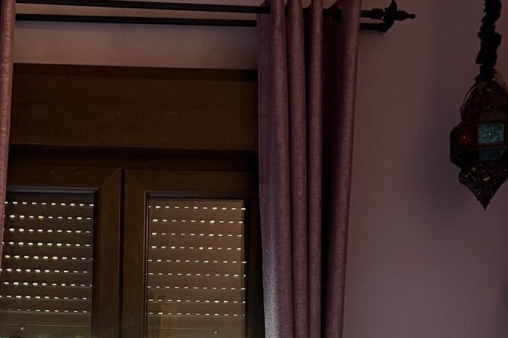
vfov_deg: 19.1
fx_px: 931
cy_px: 436
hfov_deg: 29.8
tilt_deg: -2.6
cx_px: 104
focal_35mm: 66
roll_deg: -1.4
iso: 500
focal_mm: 5.7
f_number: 1.5
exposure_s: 1/60
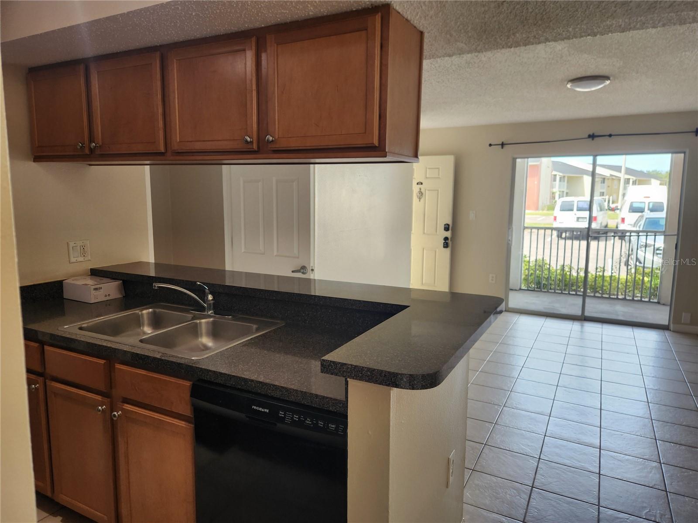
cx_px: 349
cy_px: 262
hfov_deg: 73.9
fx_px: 464
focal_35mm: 23
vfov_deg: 58.9
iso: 80
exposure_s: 1/120
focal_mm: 5.4
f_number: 1.8
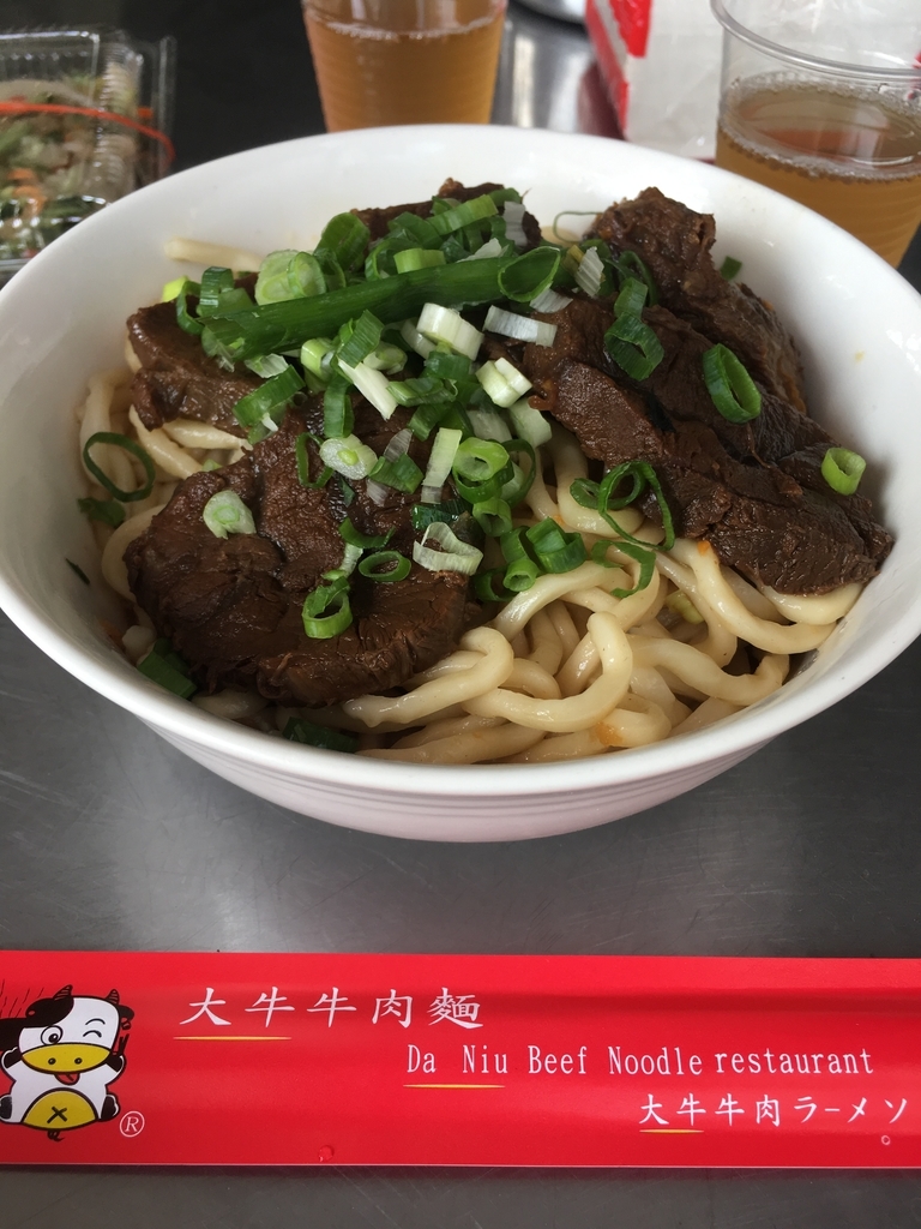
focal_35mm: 29
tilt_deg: -46.7
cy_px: 614
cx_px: 460
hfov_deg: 48.2
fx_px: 1029
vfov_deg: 61.7
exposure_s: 1/120
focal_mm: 4.15
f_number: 2.2
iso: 32
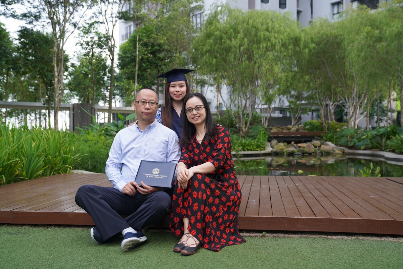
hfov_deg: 53.1
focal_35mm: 36
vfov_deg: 36.9
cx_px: 202
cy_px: 134
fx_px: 403
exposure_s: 1/160
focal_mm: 36
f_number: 4
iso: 160
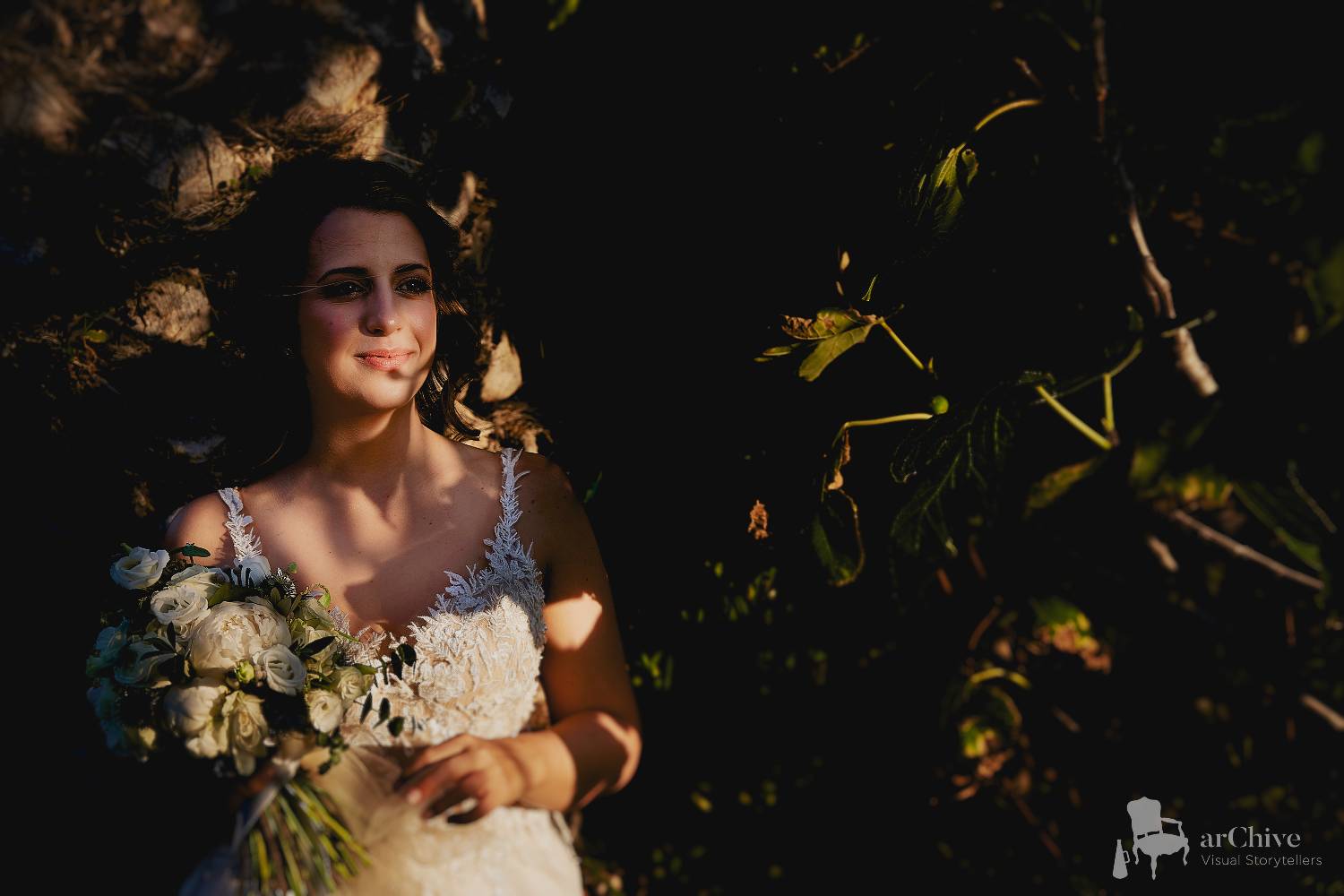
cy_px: 448
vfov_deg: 17.1
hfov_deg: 25.4
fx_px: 2986
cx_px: 672
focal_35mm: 80
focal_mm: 80
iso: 100
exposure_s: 1/500
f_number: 5
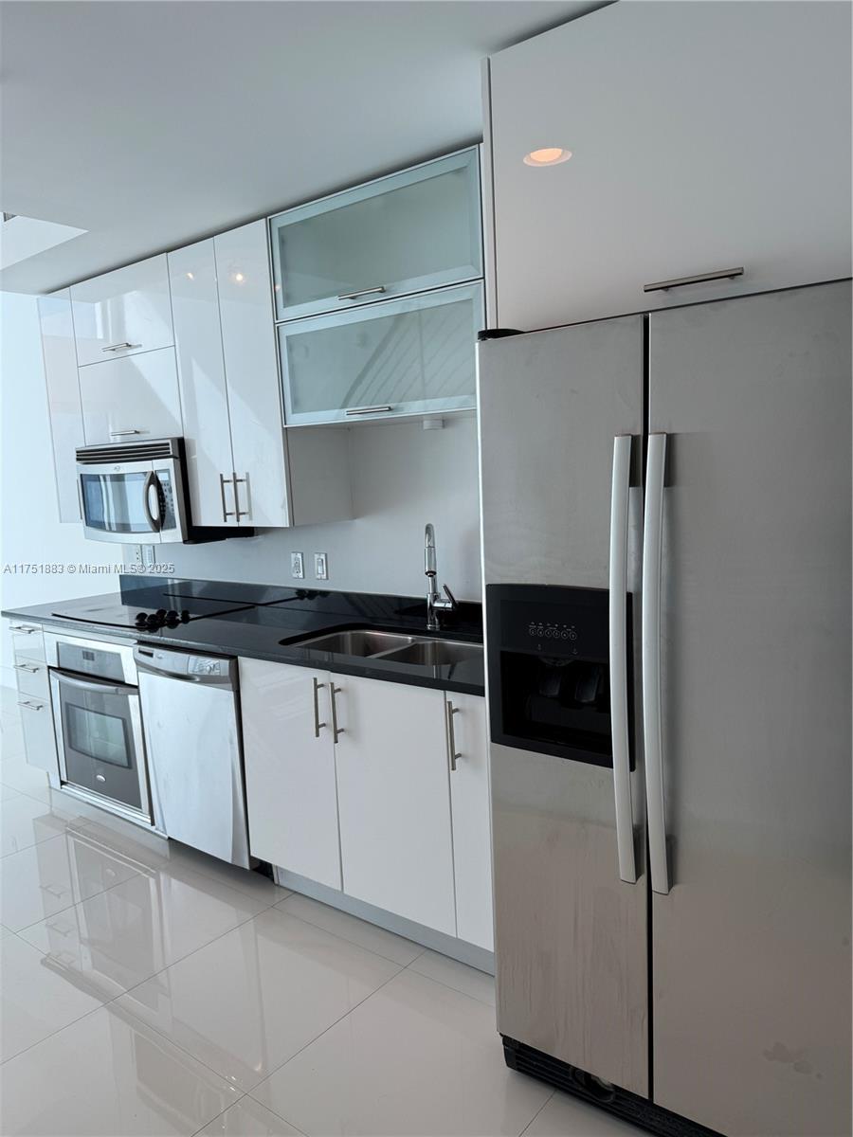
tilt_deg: -6.7
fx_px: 789
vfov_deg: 71.6
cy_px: 568
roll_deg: +2.6
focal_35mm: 24
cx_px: 426
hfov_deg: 56.8
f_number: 1.78
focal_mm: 6.76
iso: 50
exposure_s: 1/145
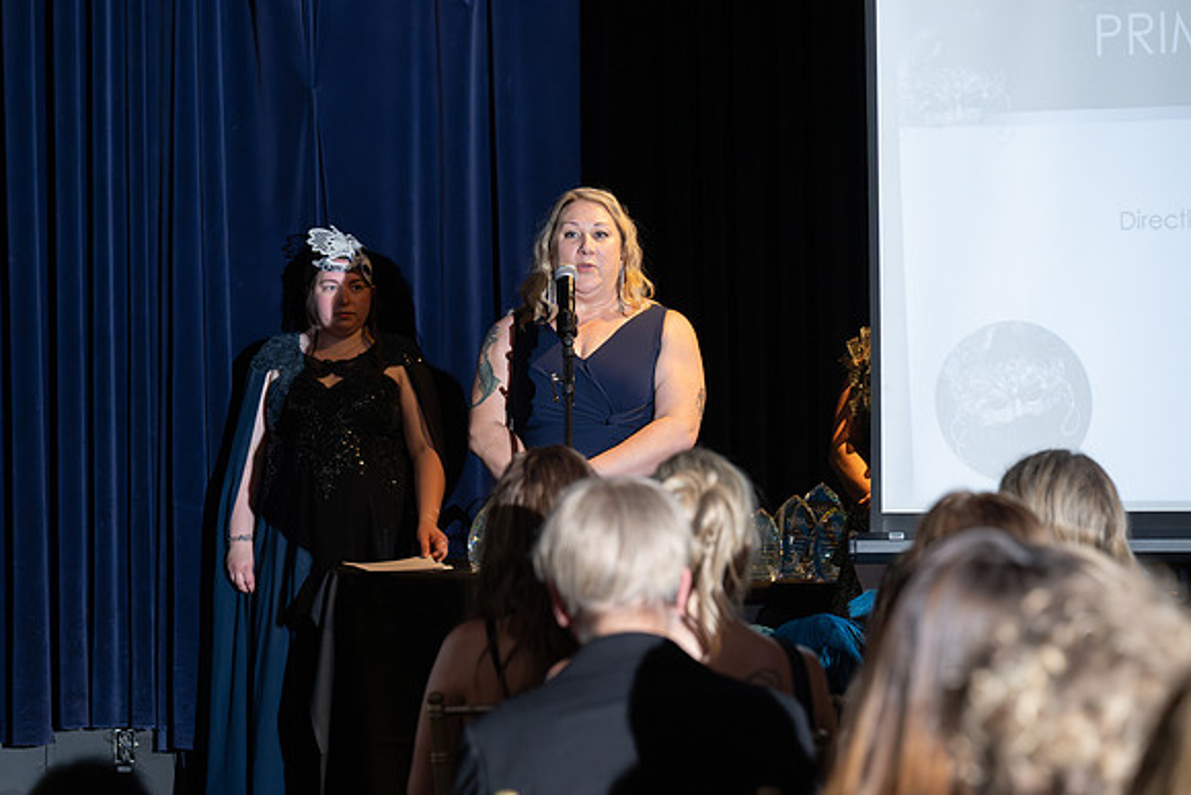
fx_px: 4963
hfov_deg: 13.7
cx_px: 596
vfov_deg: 9.2
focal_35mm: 150
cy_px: 398
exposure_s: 1/200
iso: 2500
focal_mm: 150
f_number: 5
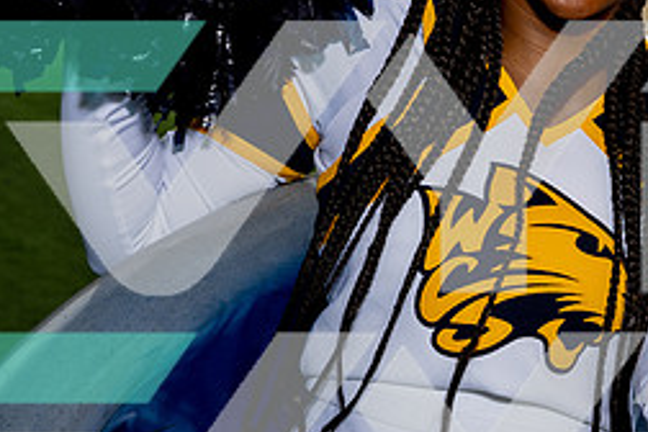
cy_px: 158
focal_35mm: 113
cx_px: 591
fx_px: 2034
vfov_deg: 12.1
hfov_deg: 17.8
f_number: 5.6
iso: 100
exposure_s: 1/250
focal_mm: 49
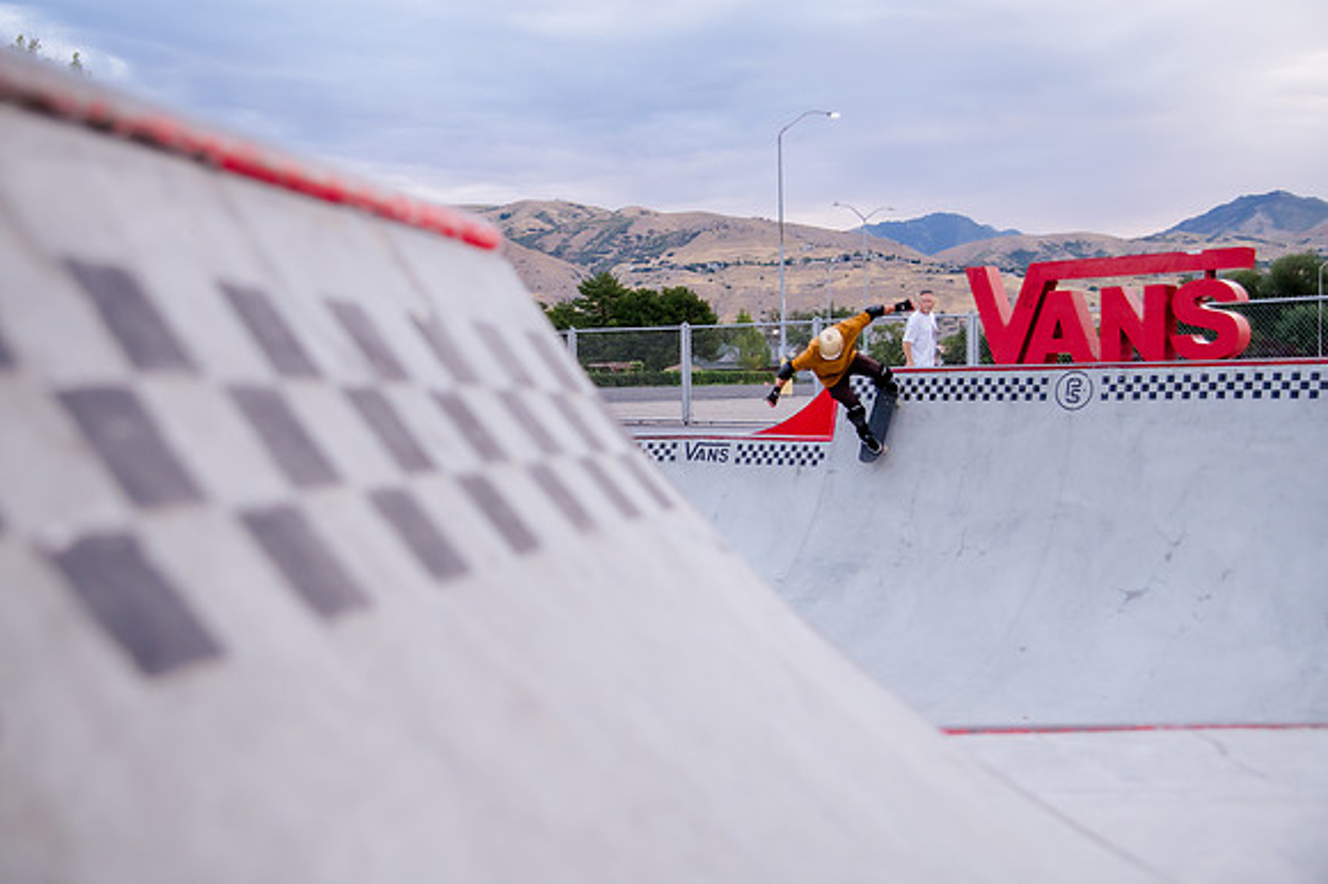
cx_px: 648
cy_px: 418
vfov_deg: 33.3
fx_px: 1476
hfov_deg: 48.4
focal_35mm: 40
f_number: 4
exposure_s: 1/400
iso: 2500
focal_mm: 38
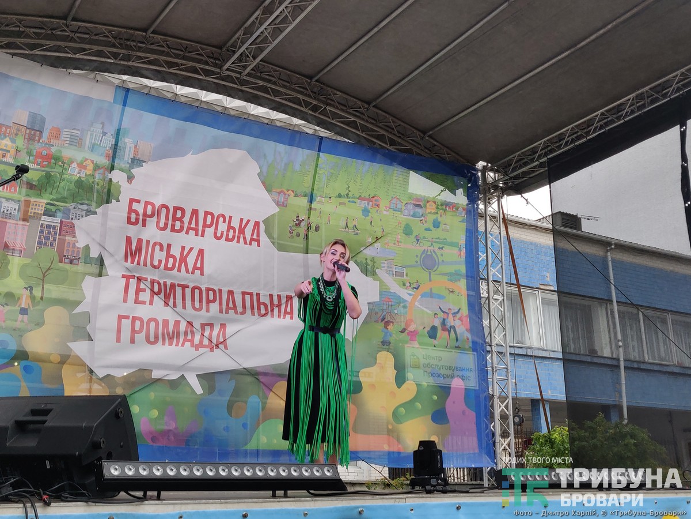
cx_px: 346
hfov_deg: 69.4
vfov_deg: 54.9
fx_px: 499
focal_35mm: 25
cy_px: 260
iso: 100
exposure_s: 1/182
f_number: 1.7
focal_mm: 4.25
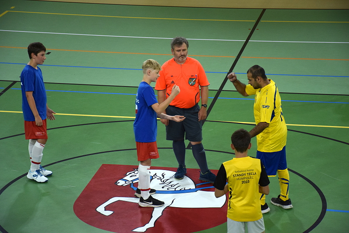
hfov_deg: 15.2
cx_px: 174
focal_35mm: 135
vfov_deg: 10.2
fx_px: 1308
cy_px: 116
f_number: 5.3
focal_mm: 90
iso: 1400
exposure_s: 1/125
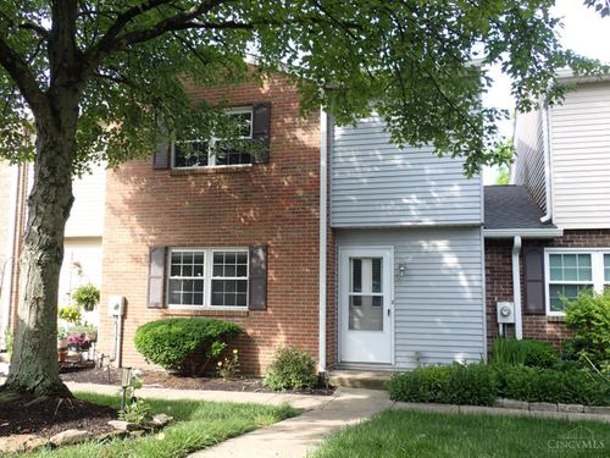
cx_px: 305
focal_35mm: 32
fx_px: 564
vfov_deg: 44.2
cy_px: 229
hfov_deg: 56.8
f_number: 3.2
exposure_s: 1/160
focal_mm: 5.79
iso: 100
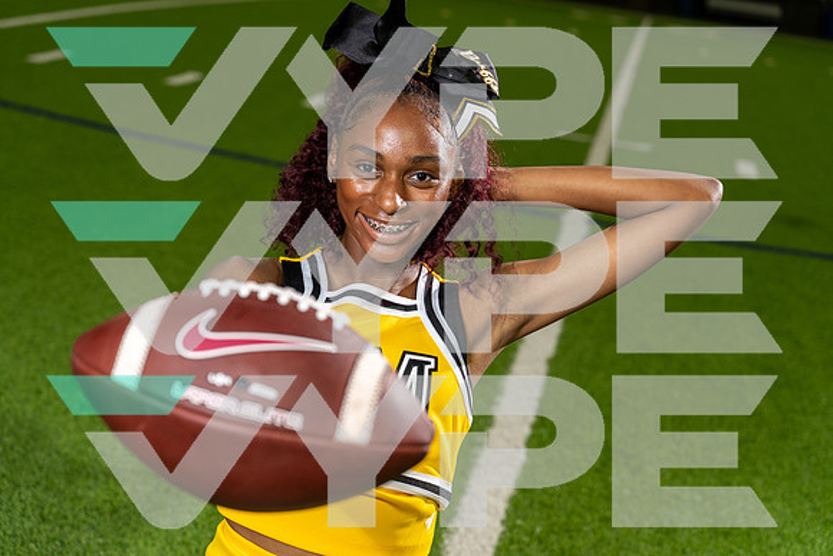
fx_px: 1574
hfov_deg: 29.6
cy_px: 278
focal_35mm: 68
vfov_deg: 20.0
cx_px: 416
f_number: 4.5
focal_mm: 68
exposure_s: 1/250
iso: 640
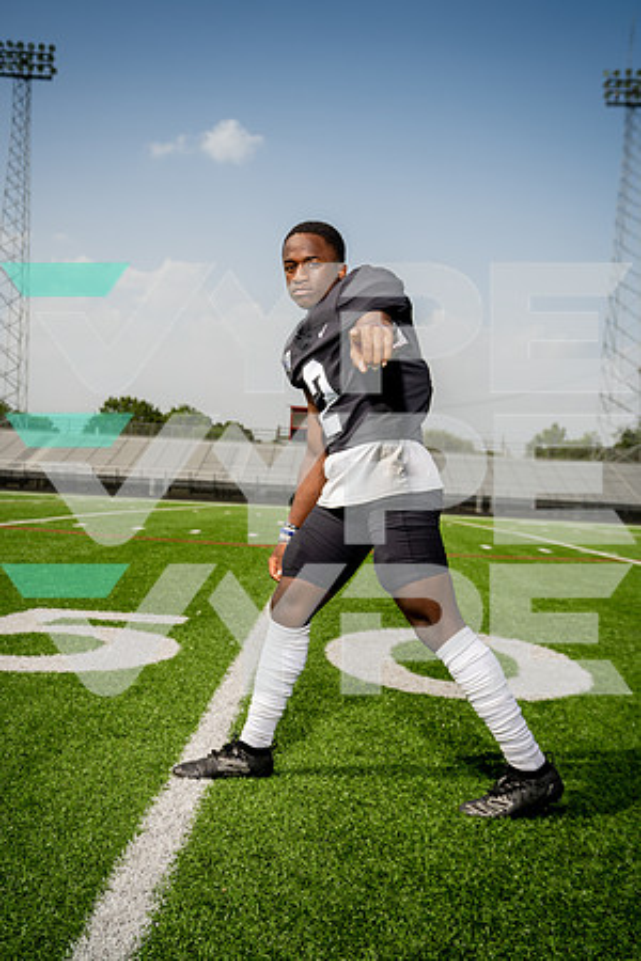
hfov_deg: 36.9
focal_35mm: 36
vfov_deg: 53.1
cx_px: 320
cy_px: 480
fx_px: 961
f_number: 4.5
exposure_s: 1/1250
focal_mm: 36
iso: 100
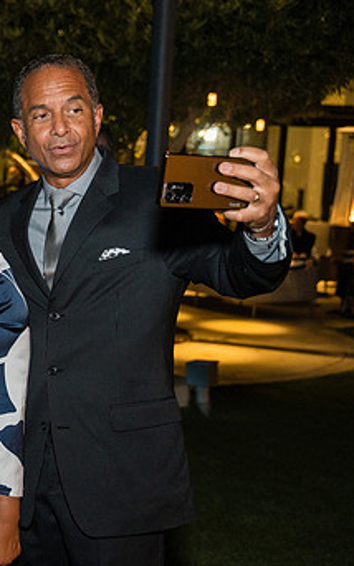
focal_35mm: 60
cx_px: -111
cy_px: 317
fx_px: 925
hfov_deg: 19.8
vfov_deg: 34.0
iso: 3200
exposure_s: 1/125
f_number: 2.8
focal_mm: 34.7
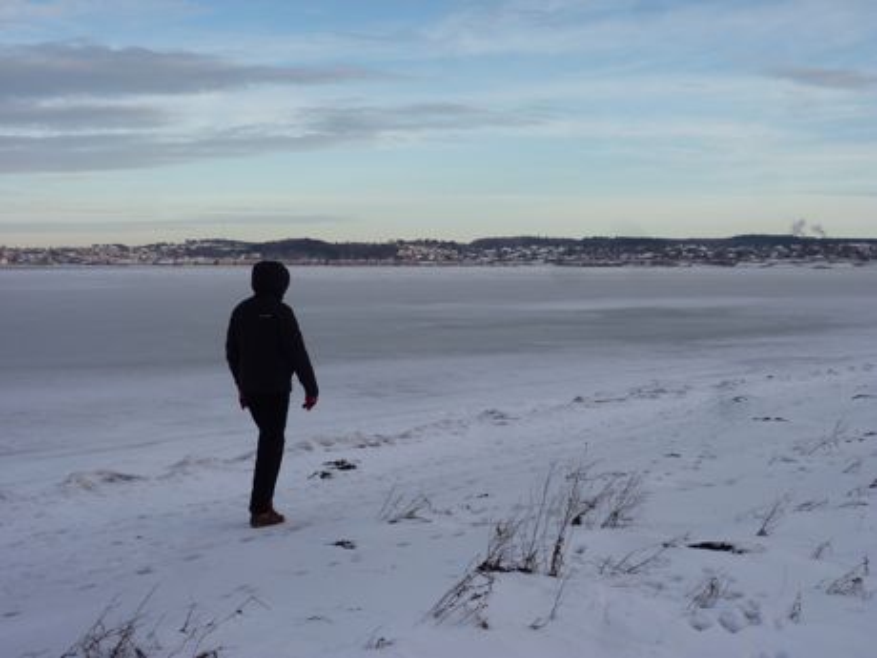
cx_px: 438
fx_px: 1191
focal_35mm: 47
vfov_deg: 30.9
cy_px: 329
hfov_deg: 40.4
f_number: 3.9
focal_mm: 8.3
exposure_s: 1/320
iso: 80
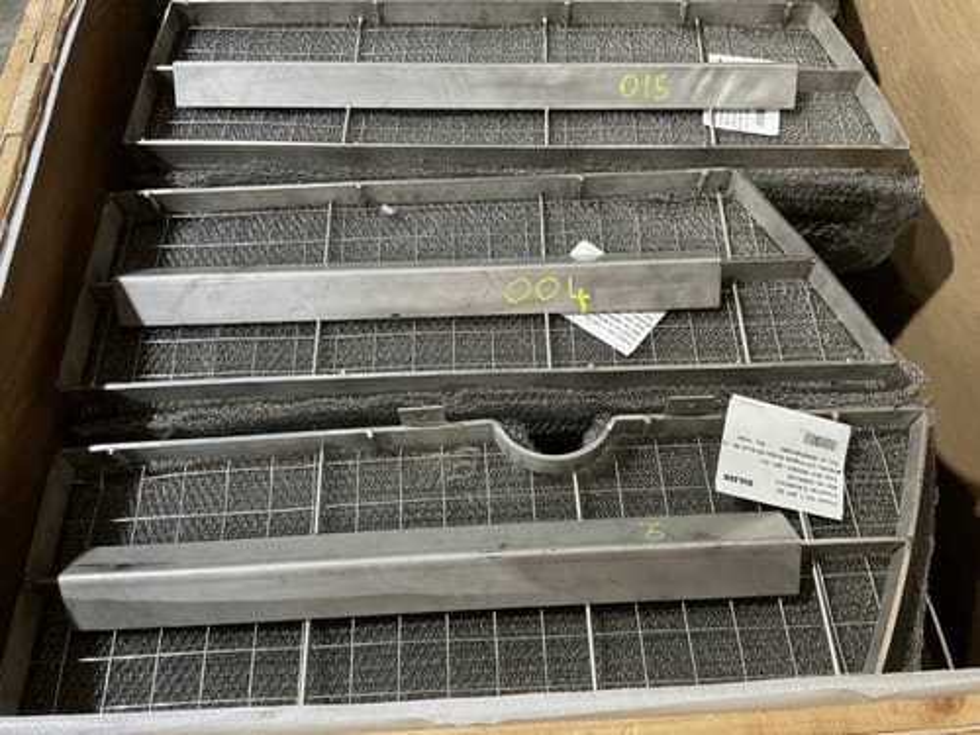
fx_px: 793
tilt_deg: -60.9
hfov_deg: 63.4
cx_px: 490
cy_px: 368
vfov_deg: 49.7
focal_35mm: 28
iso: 125
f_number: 1.8
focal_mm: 3
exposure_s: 1/50
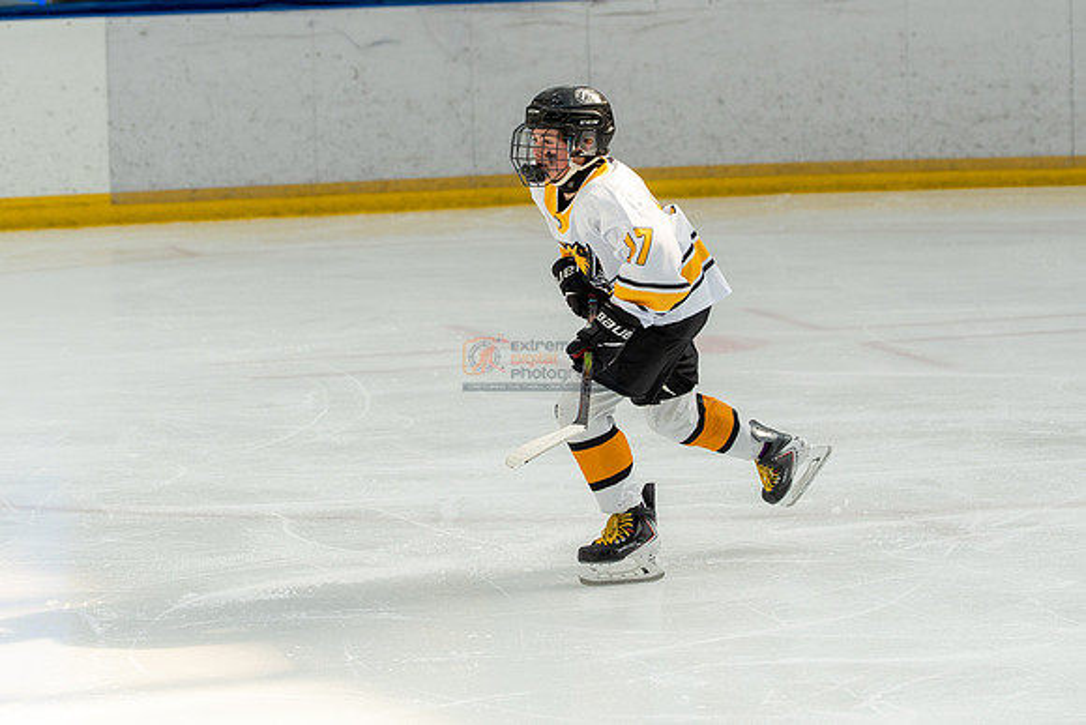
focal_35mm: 169
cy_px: 362
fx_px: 5099
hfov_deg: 12.2
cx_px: 543
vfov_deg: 8.1
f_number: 3.5
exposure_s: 1/1600
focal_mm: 113
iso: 800
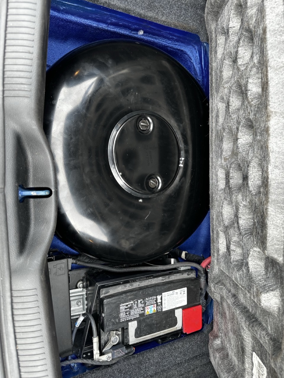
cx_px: 142
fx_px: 263
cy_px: 189
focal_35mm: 24
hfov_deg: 56.8
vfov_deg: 71.6
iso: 64
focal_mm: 6.86
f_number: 1.78
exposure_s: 1/127
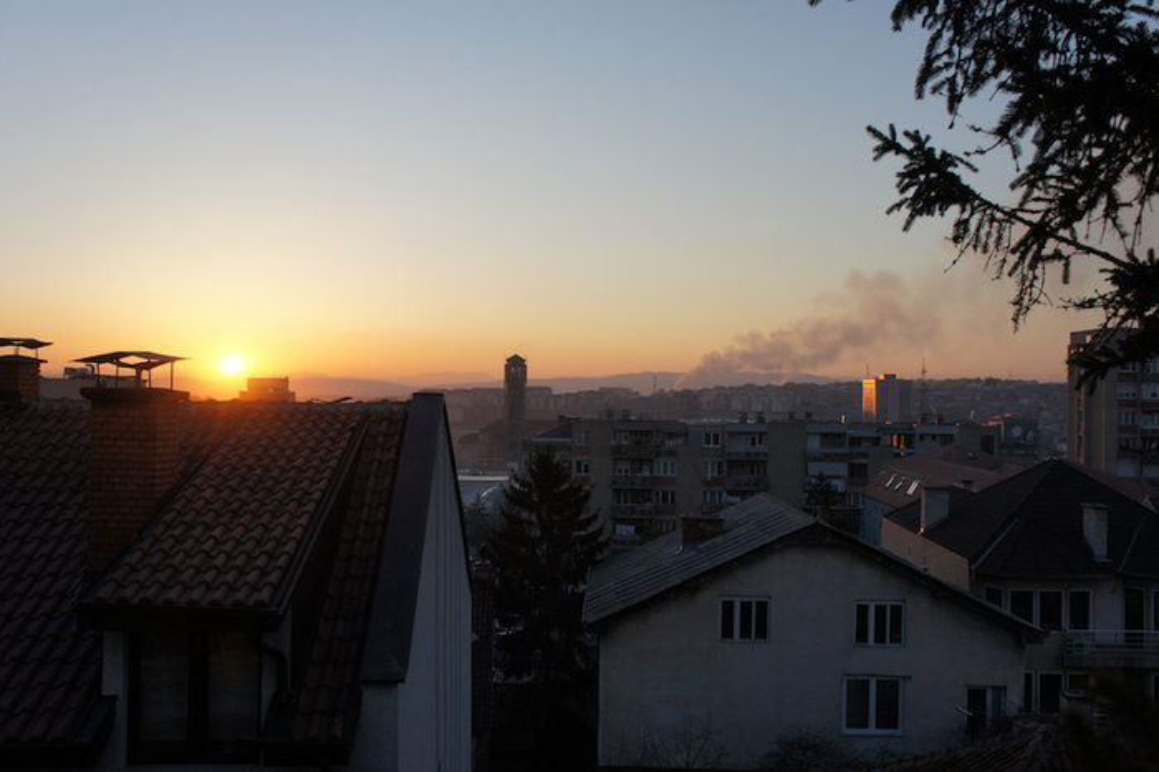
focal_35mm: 33
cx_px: 580
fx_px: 1062
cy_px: 386
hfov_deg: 57.2
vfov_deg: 39.9
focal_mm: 22
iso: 200
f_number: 8
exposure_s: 1/200
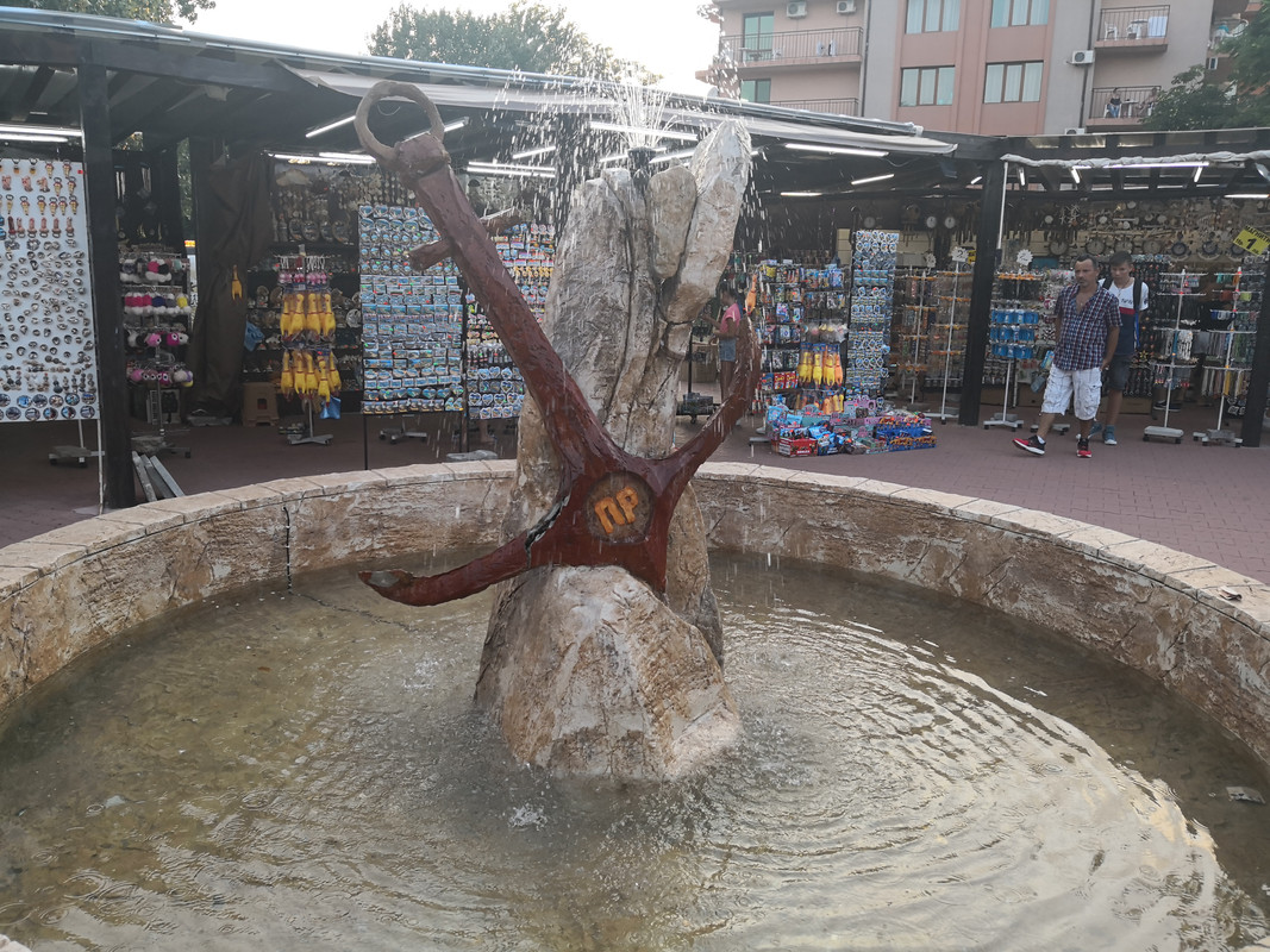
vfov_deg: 51.3
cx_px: 635
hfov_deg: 65.3
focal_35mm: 27
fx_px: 990
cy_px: 476
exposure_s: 1/143
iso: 50
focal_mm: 3.95
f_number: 1.6
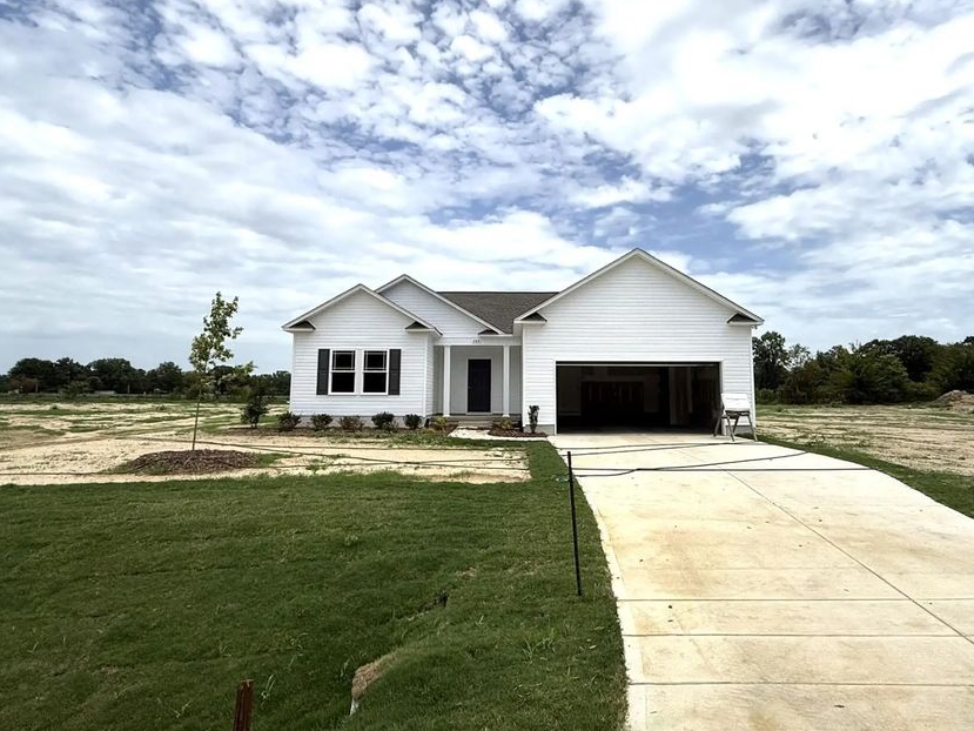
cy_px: 316
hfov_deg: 78.9
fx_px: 591
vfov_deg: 63.2
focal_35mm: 21
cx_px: 522
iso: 50
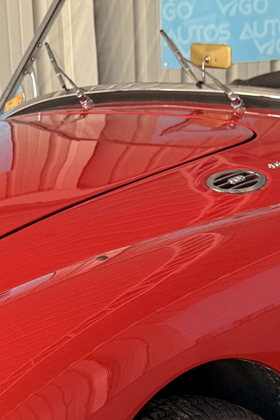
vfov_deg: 18.4
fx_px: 1272
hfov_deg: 12.6
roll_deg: +3.1
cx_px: 109
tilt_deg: -16.4
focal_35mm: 109
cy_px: 389
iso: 160
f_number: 1.78
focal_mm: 6.76
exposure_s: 1/200
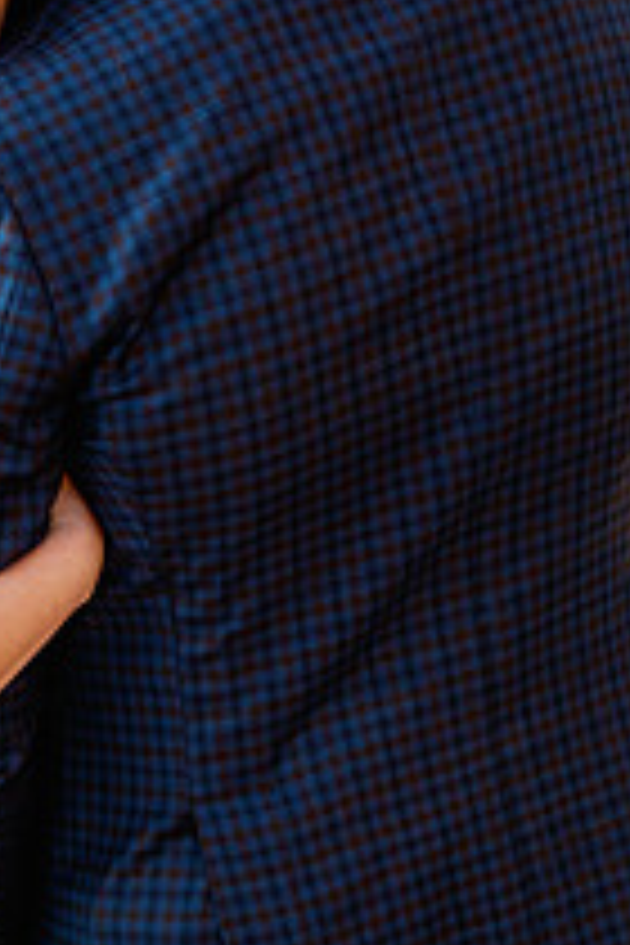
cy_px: 351
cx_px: -4
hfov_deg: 12.6
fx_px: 2809
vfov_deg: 19.1
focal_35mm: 107
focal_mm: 50
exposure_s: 1/200
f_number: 2.8
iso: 1250
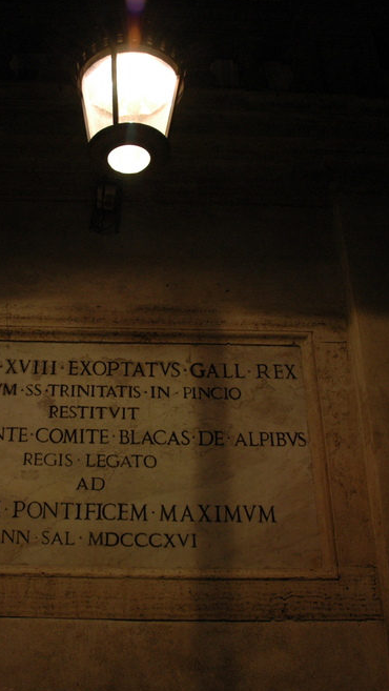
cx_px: 119
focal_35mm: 43
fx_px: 788
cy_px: 346
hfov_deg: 27.5
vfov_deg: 47.3
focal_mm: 18
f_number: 5
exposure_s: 1/100
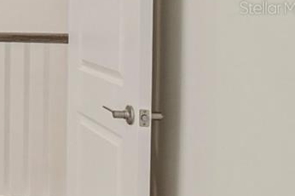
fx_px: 606
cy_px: 8
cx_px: -367
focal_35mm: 74
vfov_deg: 18.0
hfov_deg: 16.3
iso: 400
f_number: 8
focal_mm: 16
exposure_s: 1/40
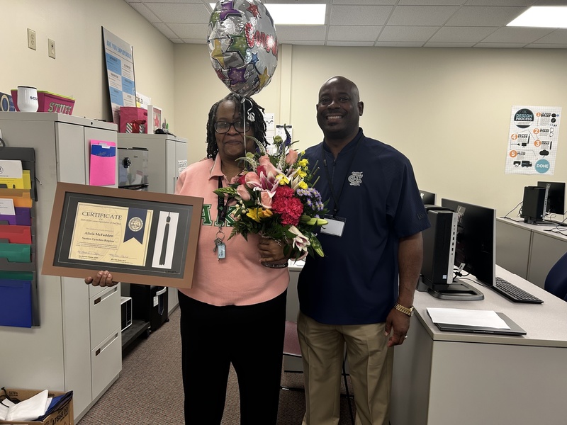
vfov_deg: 53.1
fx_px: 426
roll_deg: -1.7
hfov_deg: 67.3
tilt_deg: -7.6
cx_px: 284
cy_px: 212
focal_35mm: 26
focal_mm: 5.7
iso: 100
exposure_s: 1/120
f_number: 1.5
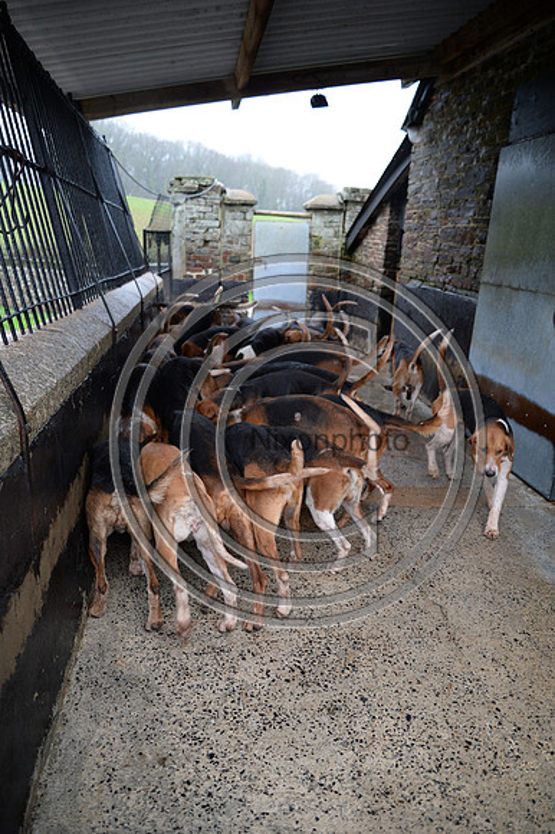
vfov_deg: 73.8
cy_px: 417
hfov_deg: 53.1
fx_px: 556
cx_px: 278
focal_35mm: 24
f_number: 3.5
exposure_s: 1/200
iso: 2500
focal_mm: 24
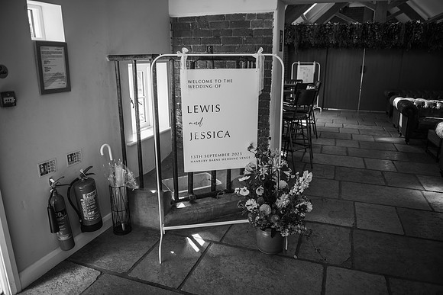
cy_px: 148
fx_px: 320
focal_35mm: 26
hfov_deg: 69.4
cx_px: 222
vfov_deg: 49.6
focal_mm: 26
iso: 180
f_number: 2.8
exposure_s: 1/200
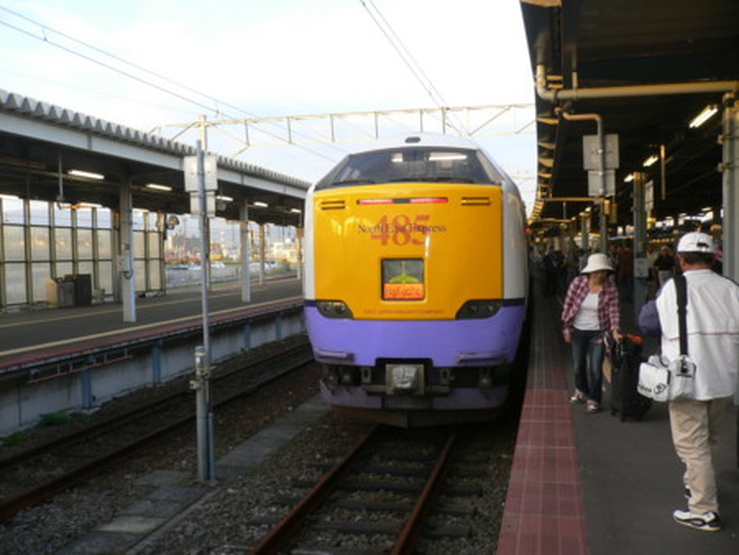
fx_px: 748
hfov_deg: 52.6
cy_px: 278
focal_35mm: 35
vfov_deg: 40.7
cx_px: 370
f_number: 2.8
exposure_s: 1/100
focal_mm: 5.8
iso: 100
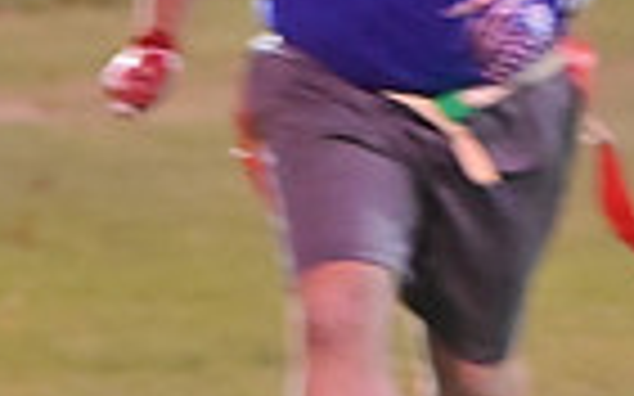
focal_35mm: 1132
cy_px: 511
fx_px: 19552
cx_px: 166
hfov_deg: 1.9
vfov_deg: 1.2
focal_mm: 180
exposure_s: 1/400
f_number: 4
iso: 6400
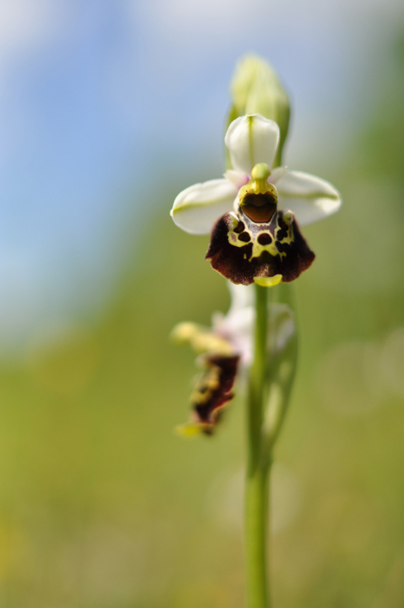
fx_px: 708
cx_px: 202
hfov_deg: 31.8
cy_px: 304
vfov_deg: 46.4
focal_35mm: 42
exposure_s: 1/4000
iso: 200
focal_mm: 28
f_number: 2
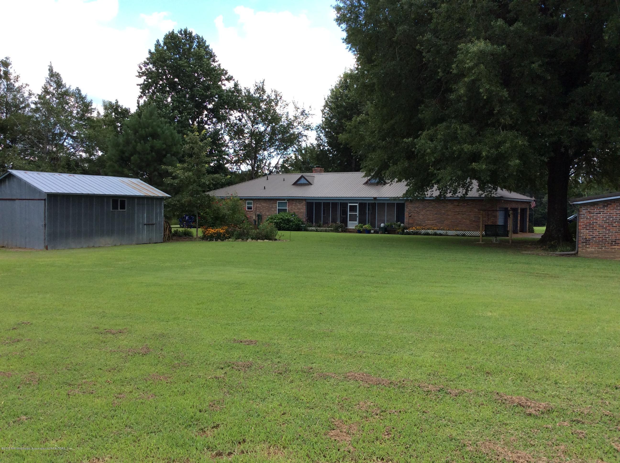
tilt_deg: -1.9
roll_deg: +2.7
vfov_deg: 44.1
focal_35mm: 32
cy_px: 232
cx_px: 310
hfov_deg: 56.9
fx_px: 572
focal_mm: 3.3
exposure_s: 1/529
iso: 32
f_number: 2.4
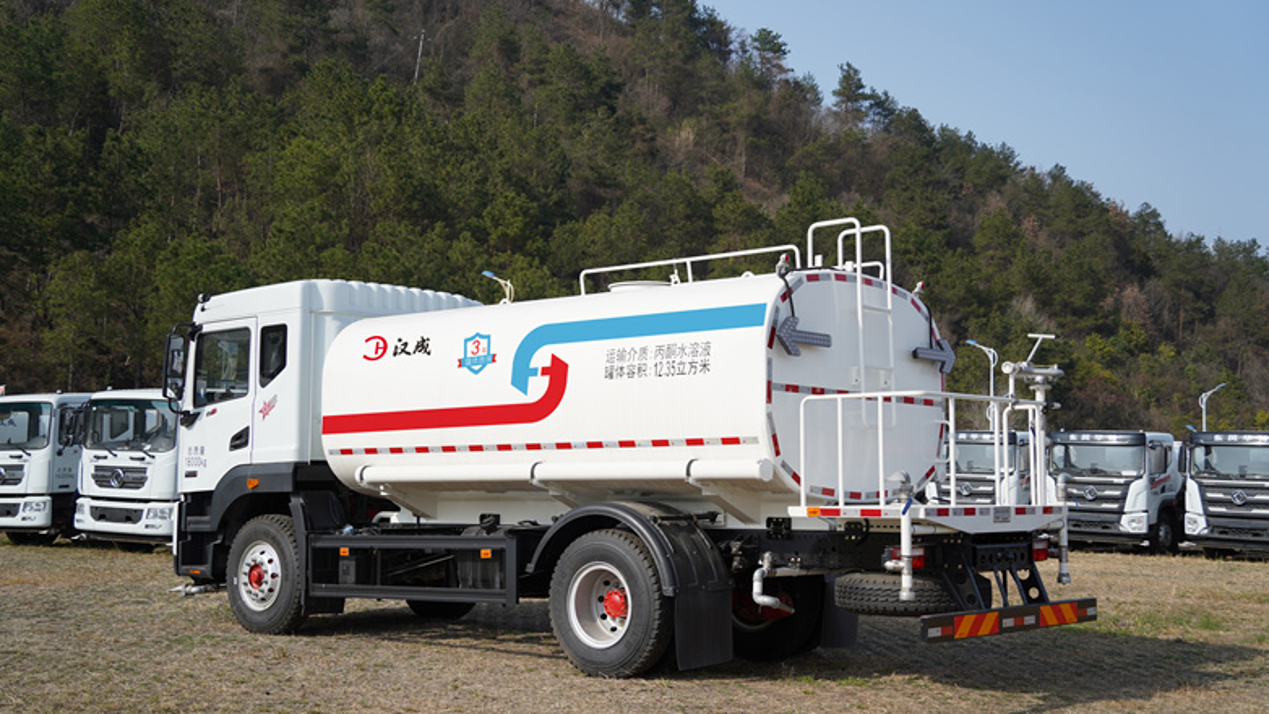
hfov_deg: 45.5
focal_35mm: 45
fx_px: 1514
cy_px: 385
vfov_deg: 26.5
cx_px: 641
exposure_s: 1/1250
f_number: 3.5
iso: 100
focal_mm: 42
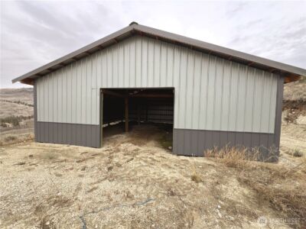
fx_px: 115
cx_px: 153
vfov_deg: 89.9
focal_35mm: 13
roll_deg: -0.1
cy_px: 114
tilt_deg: -2.4
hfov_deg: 106.2
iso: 32
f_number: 1.8
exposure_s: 1/99
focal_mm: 1.57
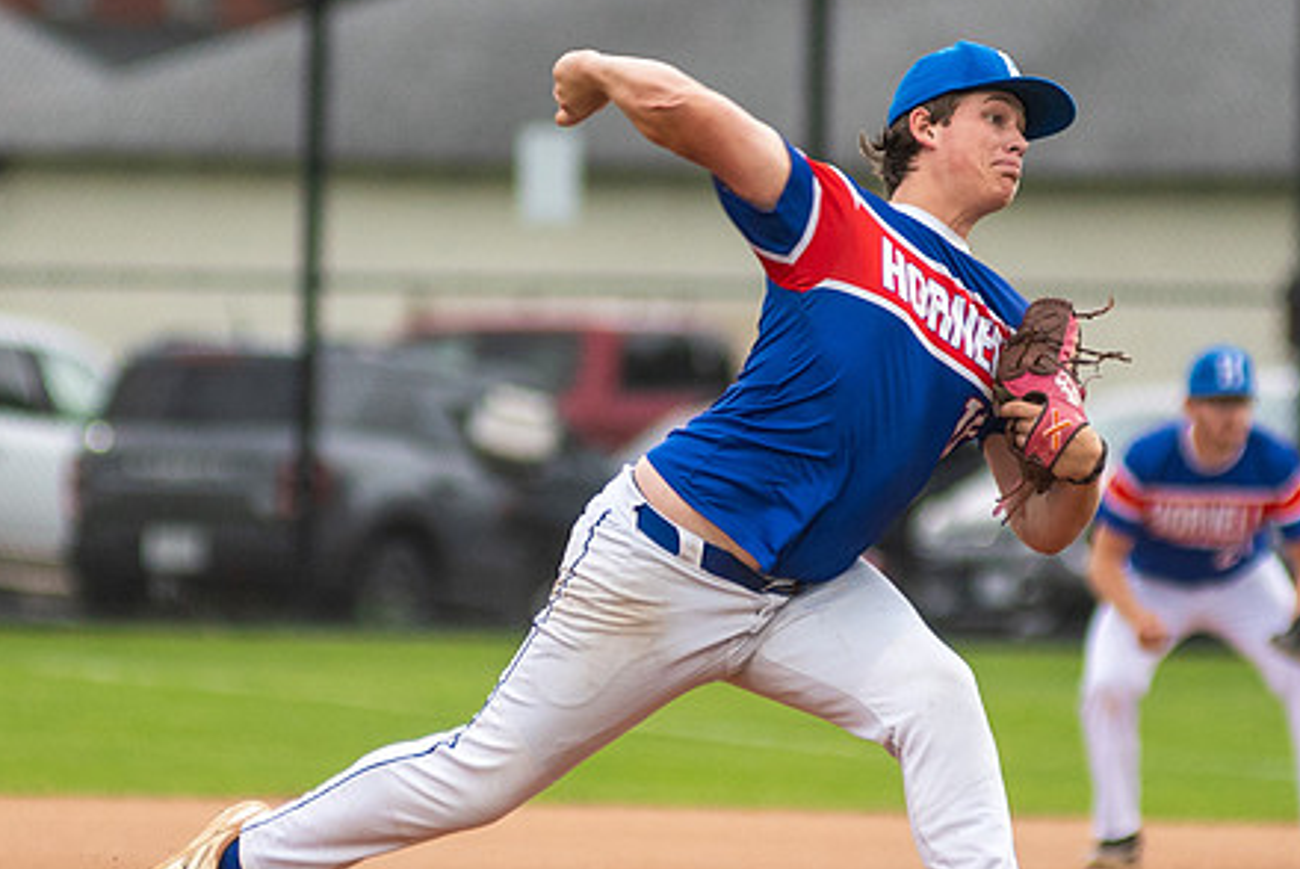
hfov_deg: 3.4
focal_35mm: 610
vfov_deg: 2.3
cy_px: 435
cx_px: 615
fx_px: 22041
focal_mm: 200
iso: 500
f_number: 2.8
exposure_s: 1/1000
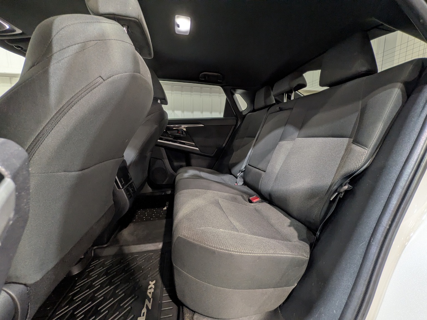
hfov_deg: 102.1
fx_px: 173
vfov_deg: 85.7
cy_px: 160
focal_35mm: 14
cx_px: 214
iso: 100
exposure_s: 1/24
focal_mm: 1.83
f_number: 2.2
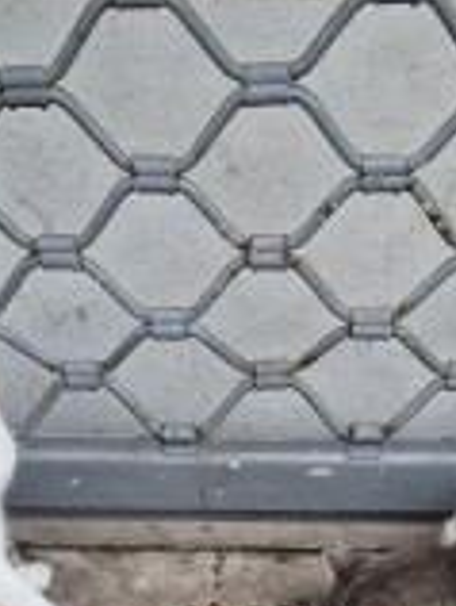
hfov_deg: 28.6
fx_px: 893
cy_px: 537
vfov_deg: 35.4
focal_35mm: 51
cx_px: 239
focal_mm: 5.4
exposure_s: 1/100
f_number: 1.8
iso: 800
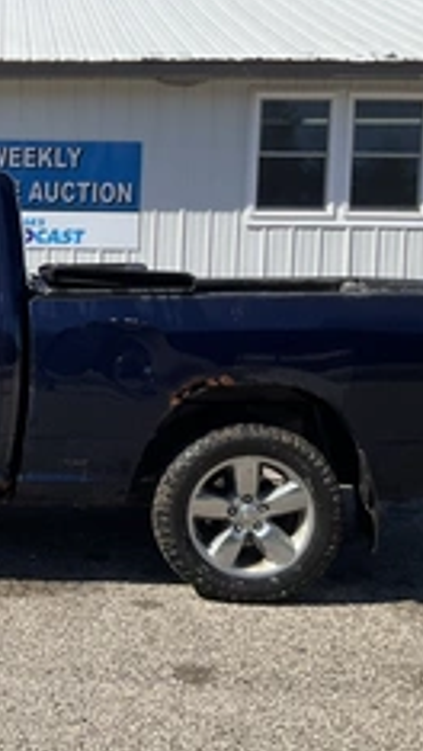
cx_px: -61
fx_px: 1074
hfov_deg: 21.0
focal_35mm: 54
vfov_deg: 38.5
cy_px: 359
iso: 25
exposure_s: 1/1577
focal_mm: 3
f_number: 1.8
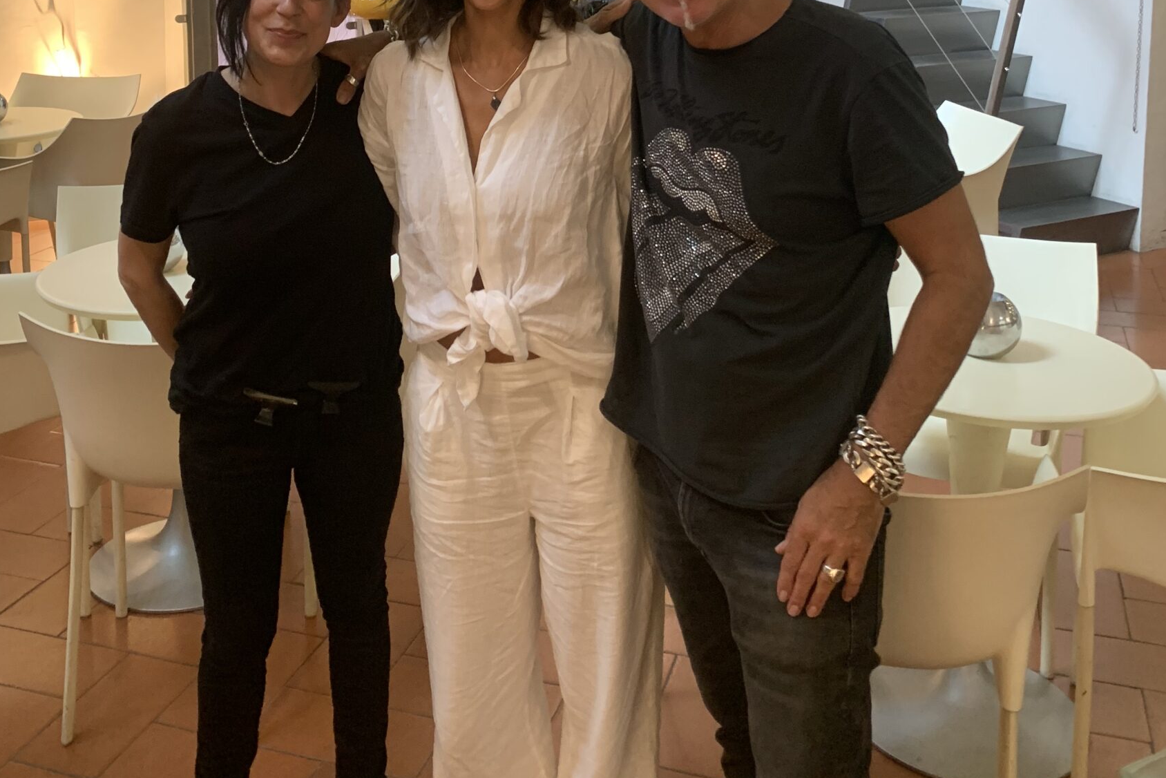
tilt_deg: -6.7
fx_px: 1328
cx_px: 528
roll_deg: +0.2
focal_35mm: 41
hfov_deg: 47.3
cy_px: 34
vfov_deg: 30.7
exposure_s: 1/50
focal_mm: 4.25
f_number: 1.8
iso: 200
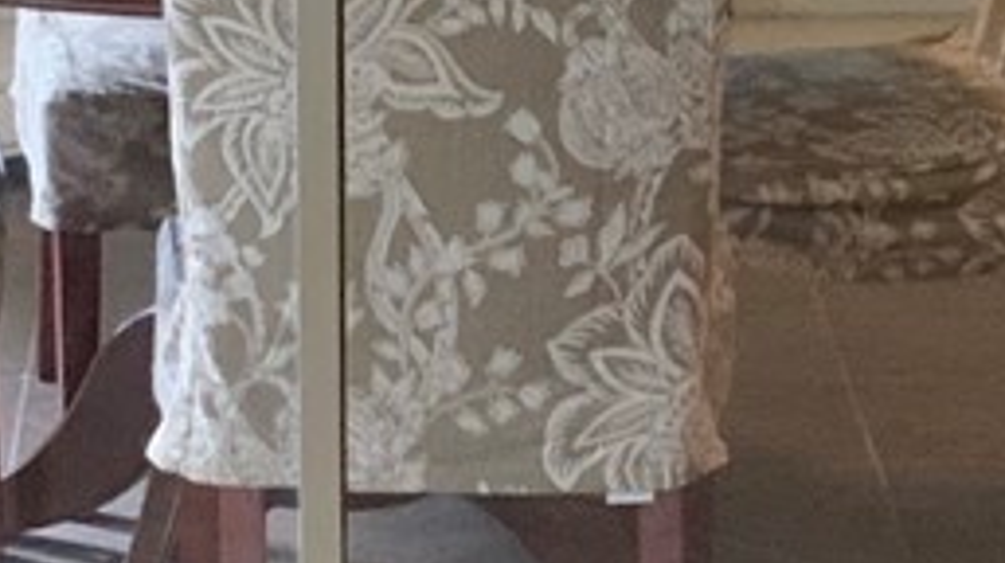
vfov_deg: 6.1
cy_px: 47
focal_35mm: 197
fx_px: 5245
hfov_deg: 10.9
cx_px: 645
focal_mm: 3
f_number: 1.8
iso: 250
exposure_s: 1/60
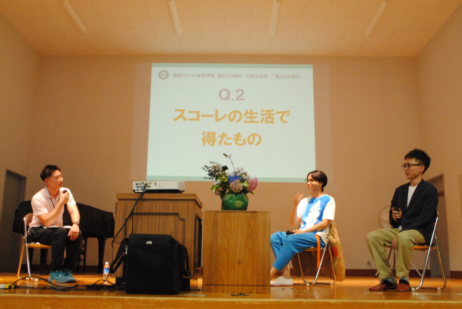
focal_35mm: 36
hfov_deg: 53.1
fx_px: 462
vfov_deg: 37.0
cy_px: 154
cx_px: 231
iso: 1600
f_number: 10
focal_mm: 24
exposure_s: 1/20
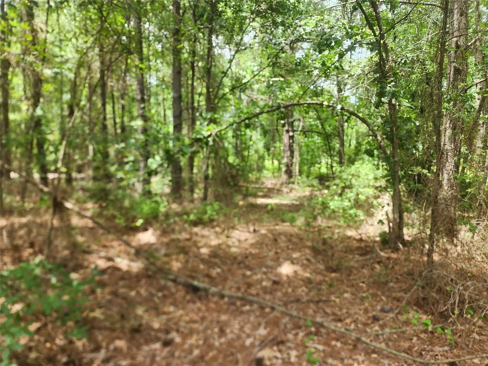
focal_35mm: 23
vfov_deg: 58.9
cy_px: 183
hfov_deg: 73.9
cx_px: 244
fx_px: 324
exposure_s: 1/180
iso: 64
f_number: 1.8
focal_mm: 6.4
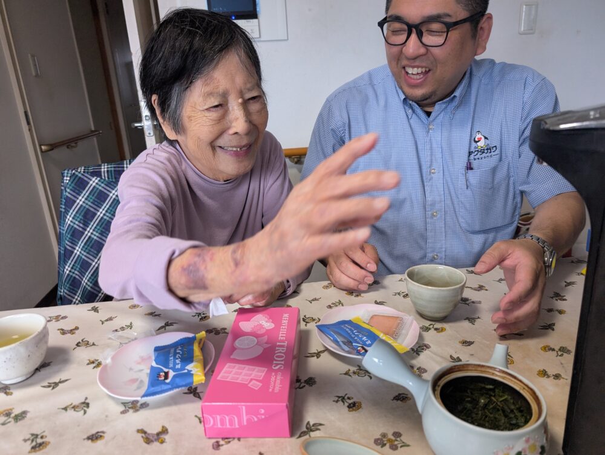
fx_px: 420
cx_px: 302
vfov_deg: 56.9
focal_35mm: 24
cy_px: 228
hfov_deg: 71.5
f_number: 1.68
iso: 213
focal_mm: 6.9
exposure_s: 1/120
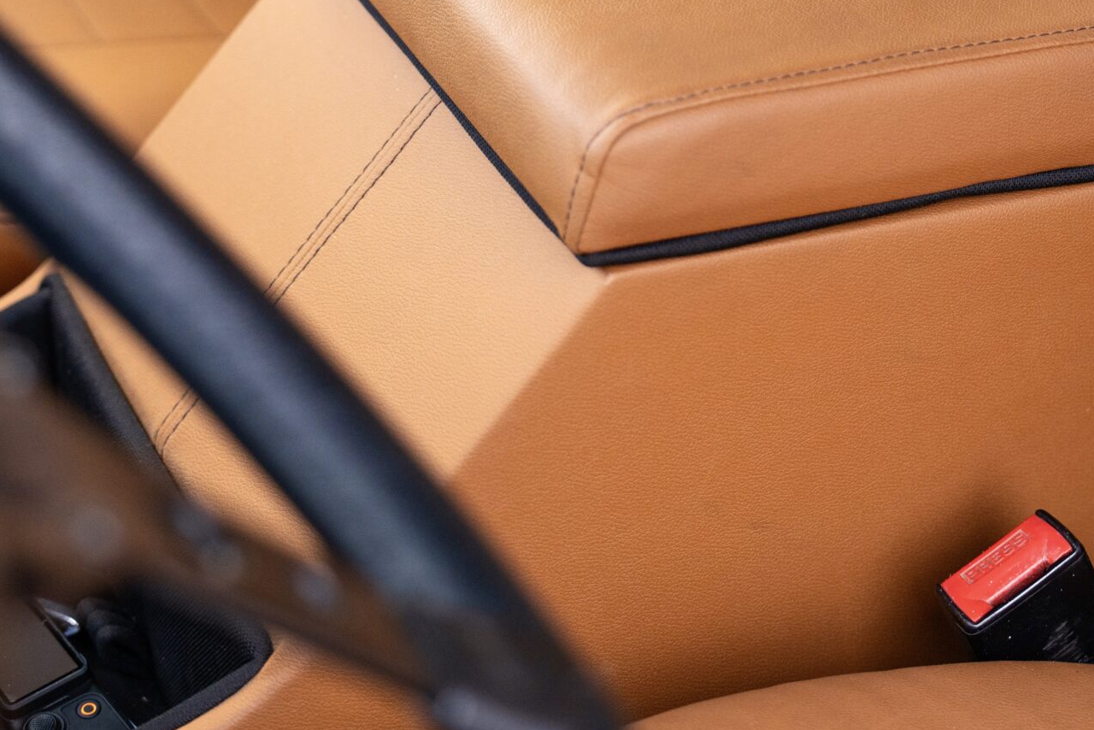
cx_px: 795
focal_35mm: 100
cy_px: 124
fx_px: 3039
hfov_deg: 20.3
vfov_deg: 13.6
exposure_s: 1/125
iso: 640
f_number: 2.8
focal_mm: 50
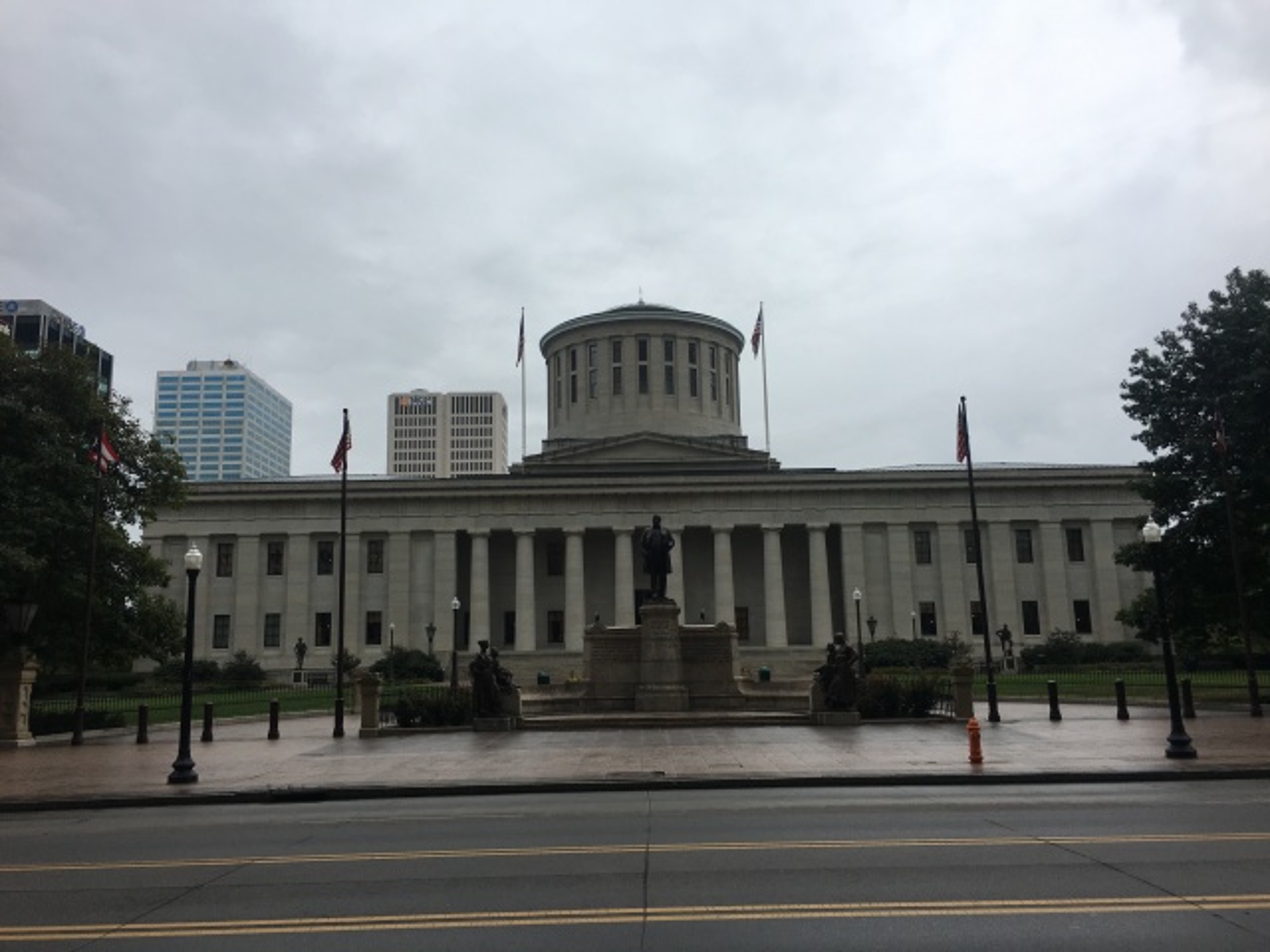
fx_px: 1064
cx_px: 635
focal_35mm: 29
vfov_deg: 48.2
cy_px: 476
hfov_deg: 61.7
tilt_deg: +10.4
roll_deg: +0.2
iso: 25
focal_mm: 4.15
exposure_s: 1/2137
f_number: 2.2
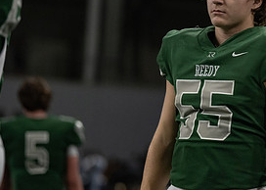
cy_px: 66
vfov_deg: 4.8
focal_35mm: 298
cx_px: 237
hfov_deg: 6.8
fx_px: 2250
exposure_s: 1/1250
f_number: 2.8
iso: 3200
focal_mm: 132
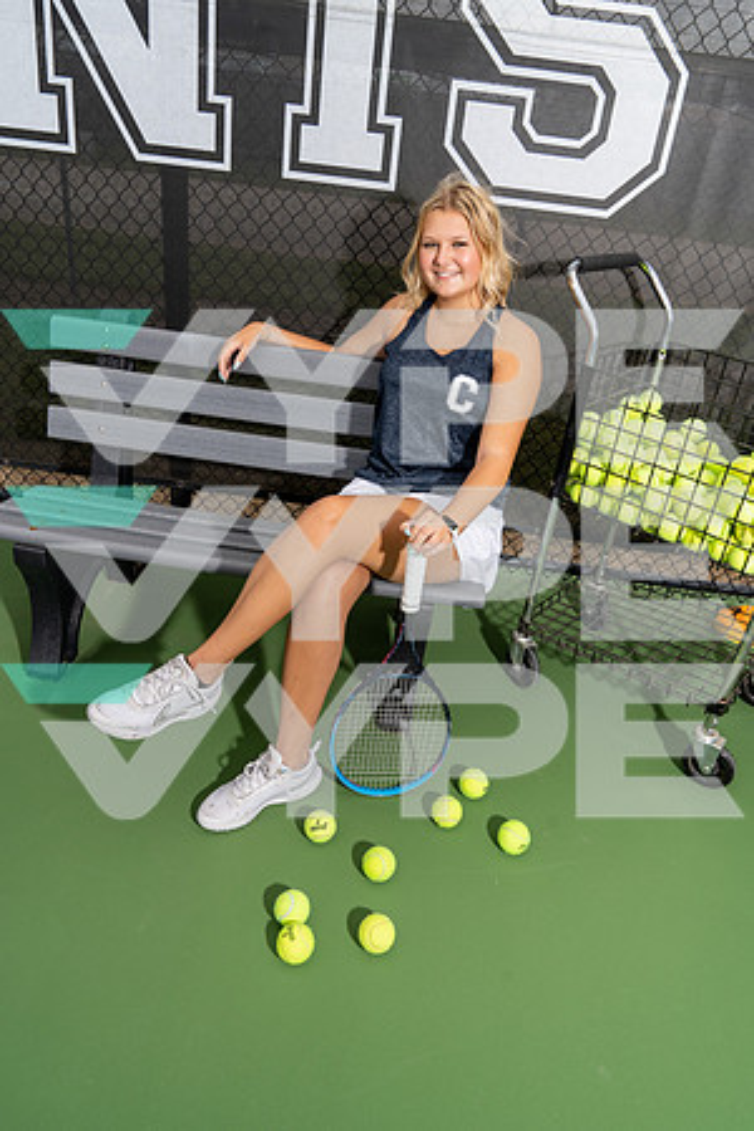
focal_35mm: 24
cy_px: 566
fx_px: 754
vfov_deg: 73.7
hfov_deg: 53.1
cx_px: 377
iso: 100
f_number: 8
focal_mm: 24
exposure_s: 1/250
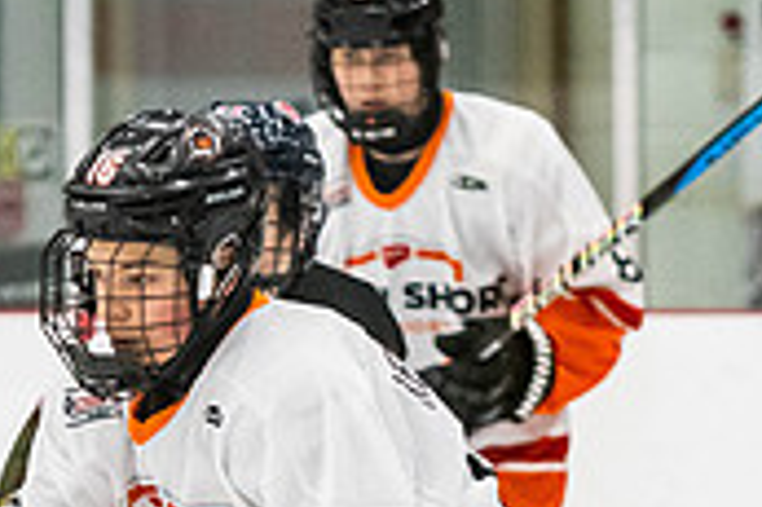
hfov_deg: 3.6
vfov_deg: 2.4
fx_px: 12244
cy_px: 819
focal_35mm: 579
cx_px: 322
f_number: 2.8
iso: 1600
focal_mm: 110
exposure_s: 1/640
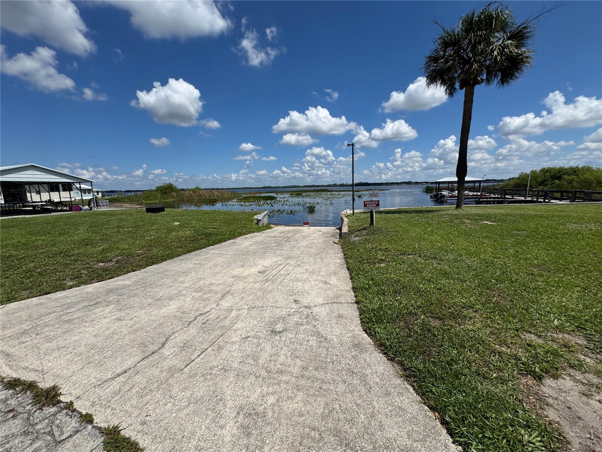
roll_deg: +1.2
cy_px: 226
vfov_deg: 85.7
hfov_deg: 102.1
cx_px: 301
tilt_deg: -9.4
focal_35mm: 14
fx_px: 243
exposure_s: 1/3906
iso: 50
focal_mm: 2.22
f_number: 2.2
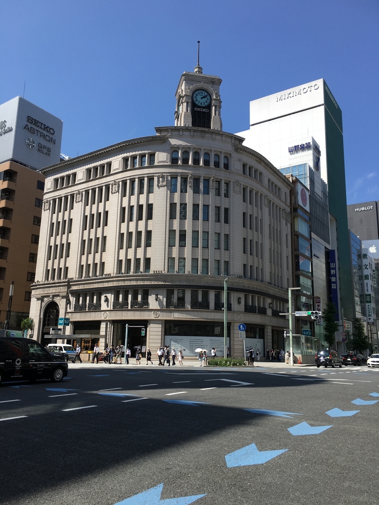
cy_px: 252
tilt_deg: +13.7
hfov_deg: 48.2
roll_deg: -1.7
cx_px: 190
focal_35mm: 29
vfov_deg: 61.7
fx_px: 423
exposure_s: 1/986
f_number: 2.2
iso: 25
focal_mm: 4.15
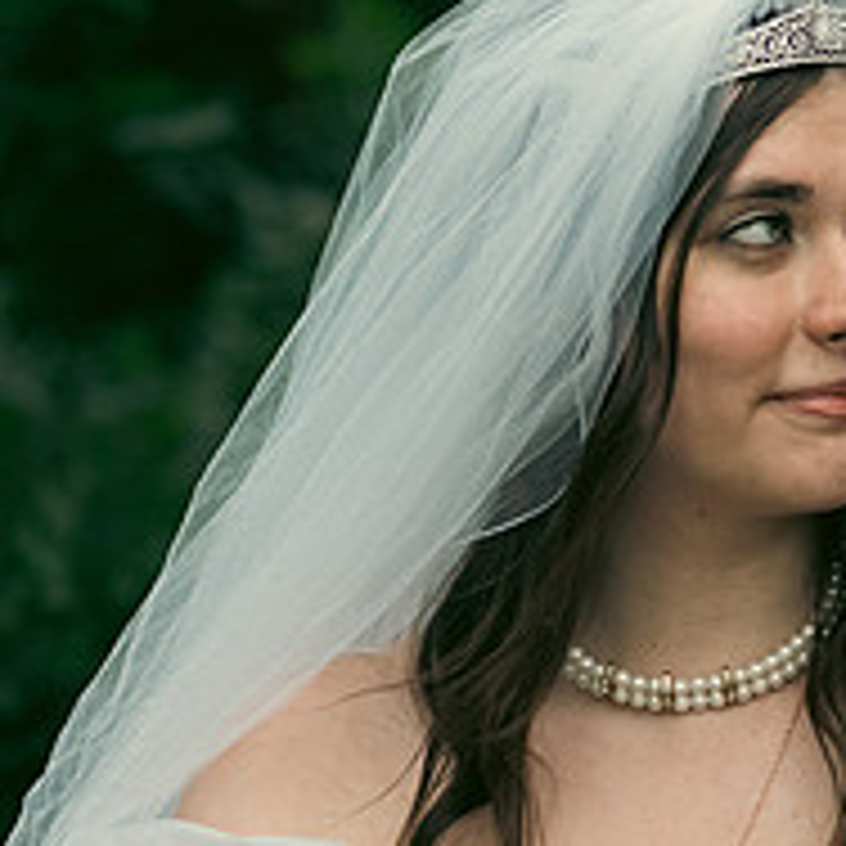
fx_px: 9069
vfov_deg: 5.3
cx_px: 945
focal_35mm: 328
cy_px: 538
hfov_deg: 5.3
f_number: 3.5
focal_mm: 125
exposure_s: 1/160
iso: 800
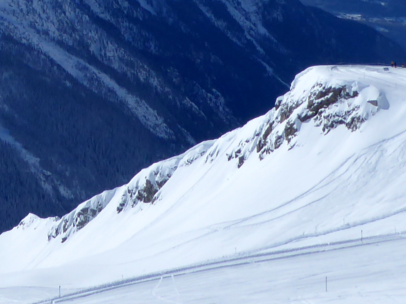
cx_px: -15
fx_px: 1783
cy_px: -240
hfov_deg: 12.8
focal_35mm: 152
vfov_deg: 9.3
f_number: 3.7
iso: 80
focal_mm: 6.7
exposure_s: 1/1600
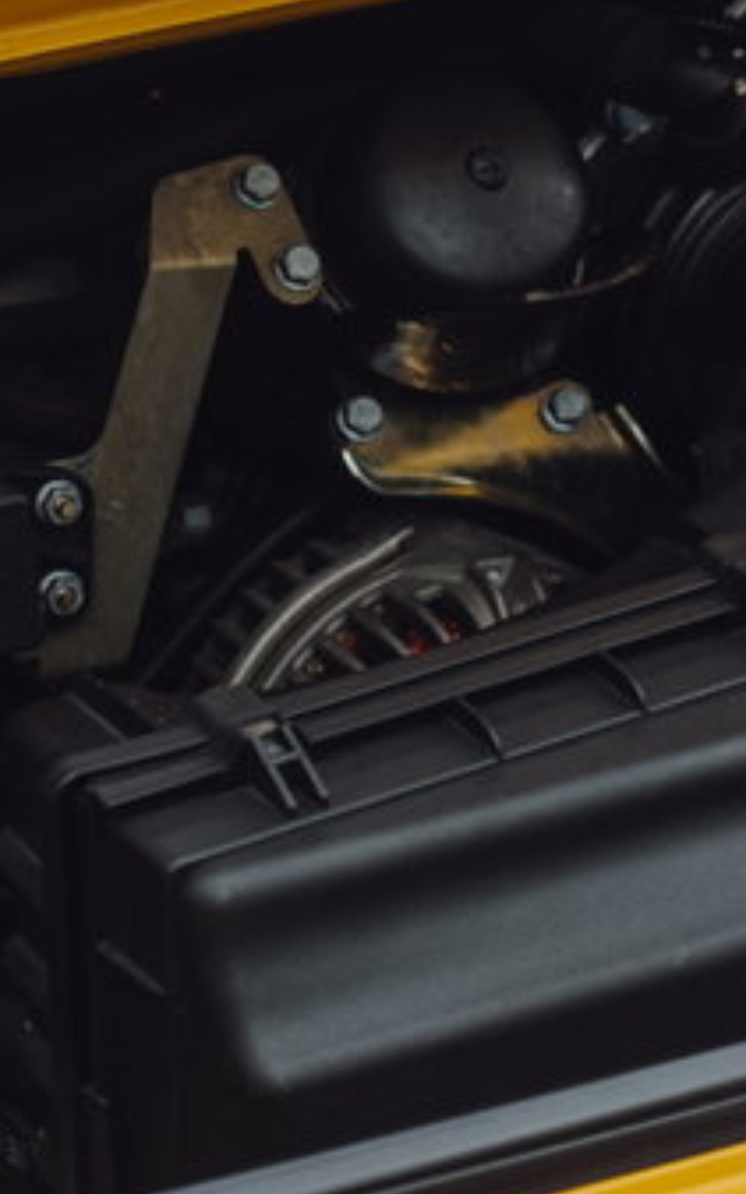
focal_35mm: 179
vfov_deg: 11.7
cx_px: 864
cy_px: 549
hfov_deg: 7.3
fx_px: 5828
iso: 100
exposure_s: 1/100
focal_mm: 58
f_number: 4.5
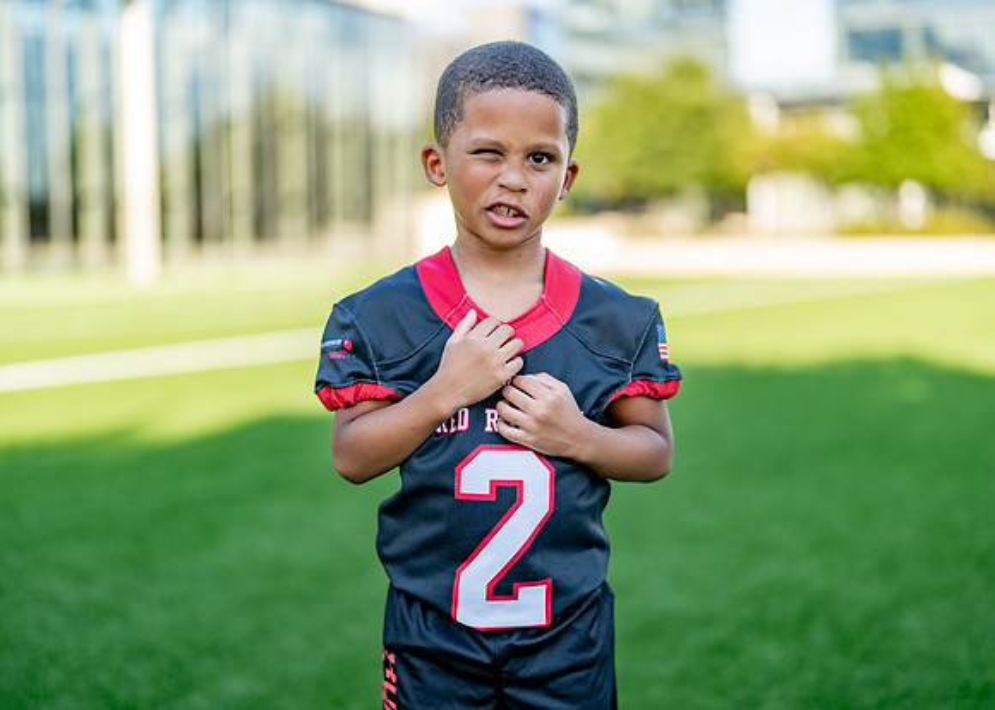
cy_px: 355
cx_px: 498
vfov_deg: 27.0
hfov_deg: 37.2
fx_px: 1480
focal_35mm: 52
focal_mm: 50
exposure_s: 1/1250
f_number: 1.2
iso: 100
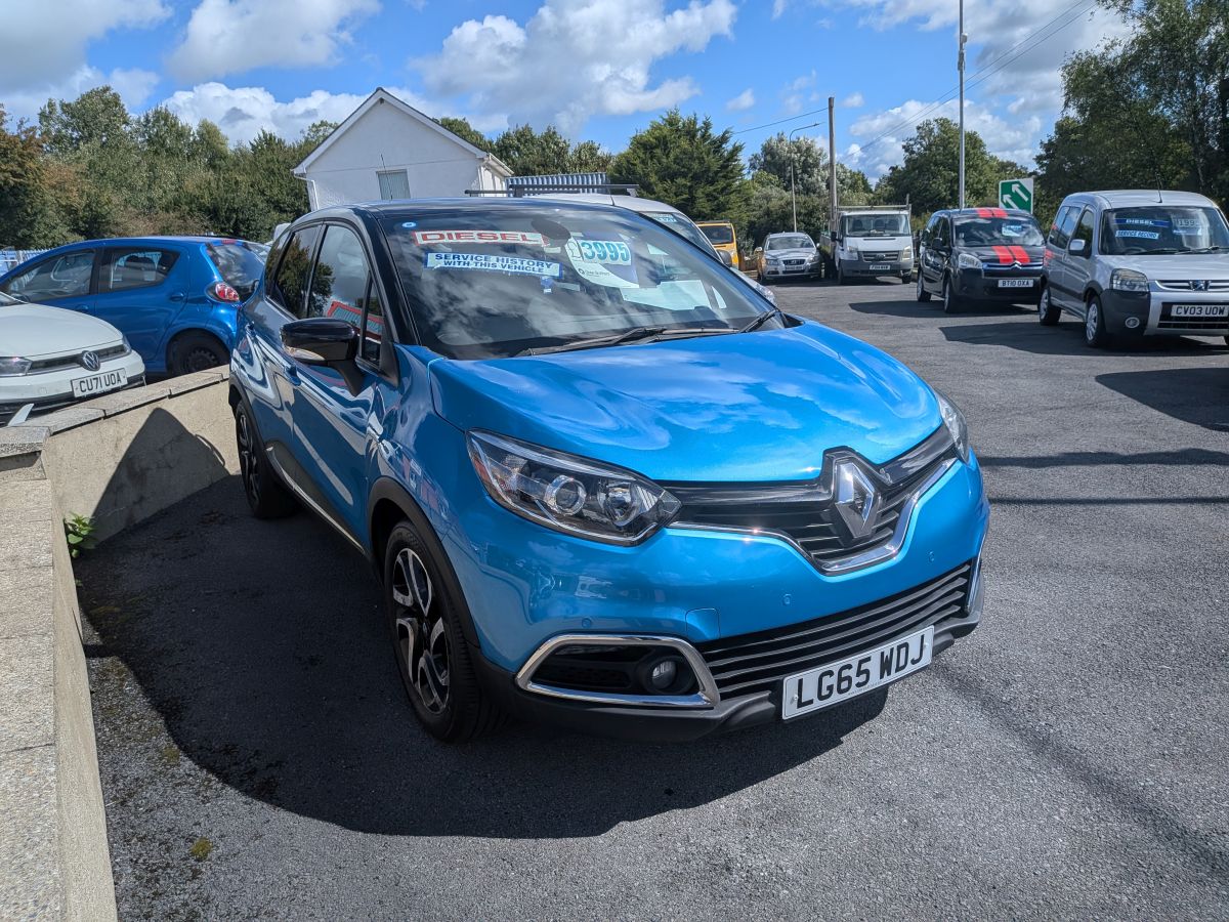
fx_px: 852
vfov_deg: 56.8
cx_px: 614
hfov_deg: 71.6
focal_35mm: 24
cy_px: 461
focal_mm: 4.53
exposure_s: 1/17544
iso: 27
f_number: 1.7
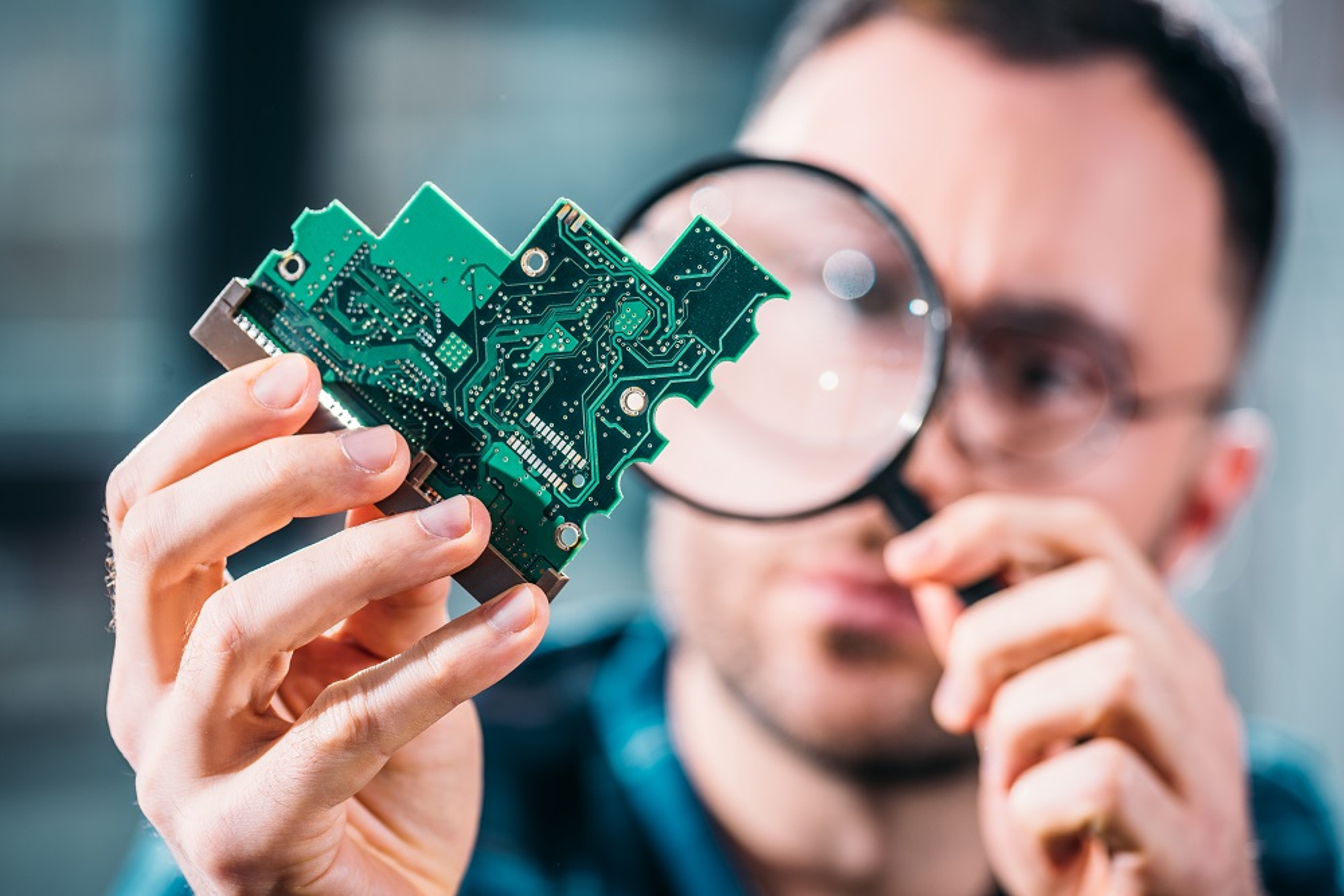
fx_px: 3920
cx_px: 672
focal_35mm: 105
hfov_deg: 19.5
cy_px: 448
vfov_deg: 13.0
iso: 100
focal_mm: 105
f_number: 5.6
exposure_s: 1/200
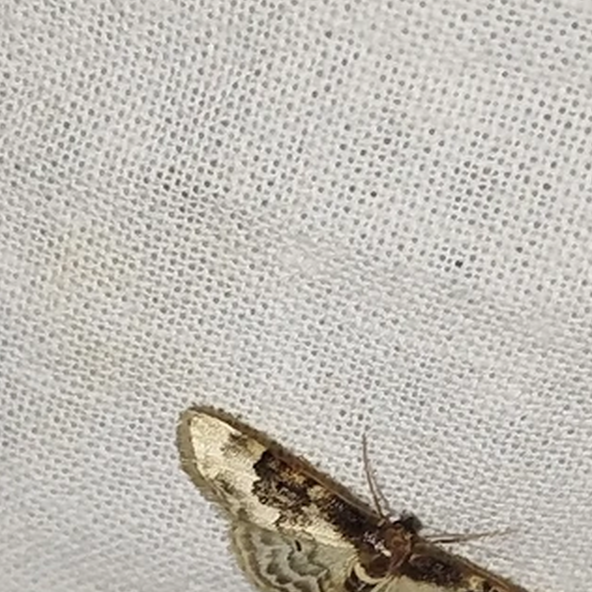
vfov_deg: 12.7
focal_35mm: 136
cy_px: 570
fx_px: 2631
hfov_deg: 12.8
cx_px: 324
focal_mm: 5.31
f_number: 1.7
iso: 100
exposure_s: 1/50
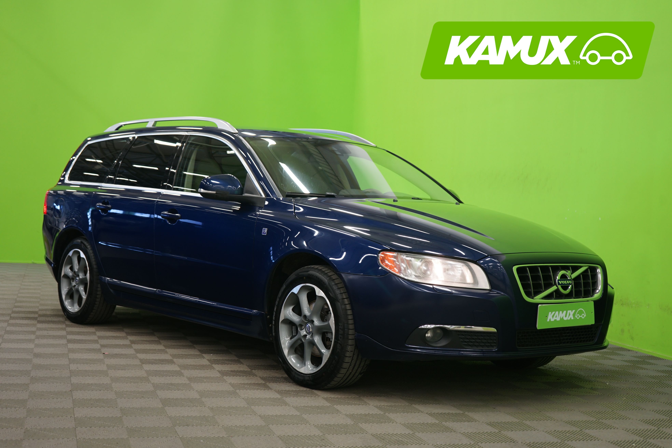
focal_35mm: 52
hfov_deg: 38.2
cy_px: 224
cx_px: 336
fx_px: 971
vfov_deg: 26.0
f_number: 5
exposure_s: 1/8
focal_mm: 52
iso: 400
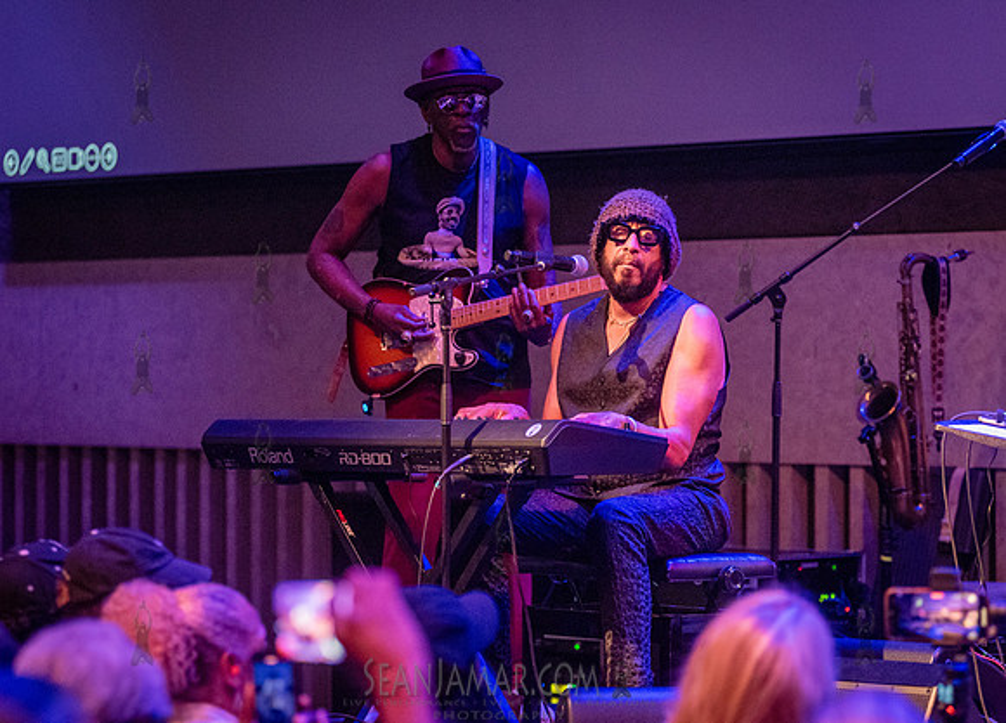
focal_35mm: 133
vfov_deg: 10.8
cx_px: 510
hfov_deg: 15.0
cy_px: 341
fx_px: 3819
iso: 6400
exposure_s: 1/200
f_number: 3.5
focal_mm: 120
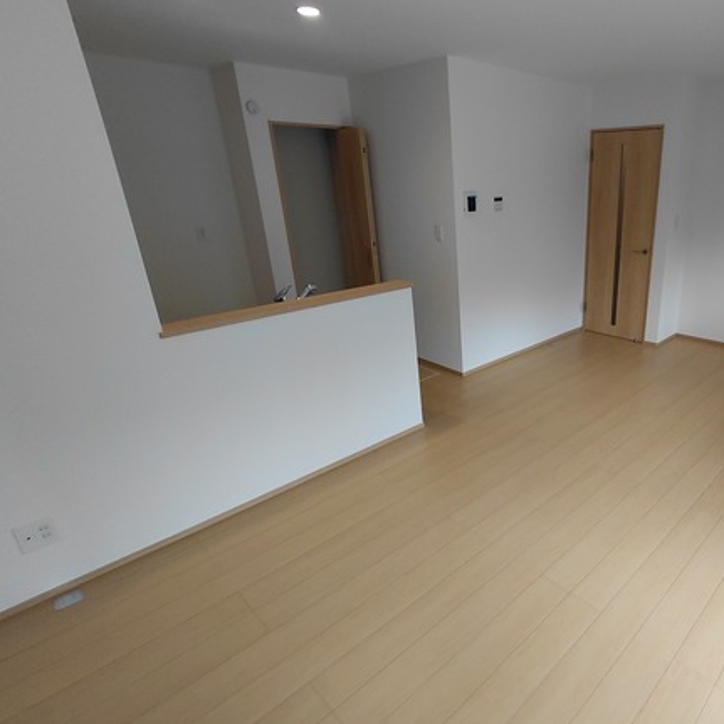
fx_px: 497
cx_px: 524
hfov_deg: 68.4
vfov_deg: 72.1
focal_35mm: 21
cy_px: 370
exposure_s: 1/100
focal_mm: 1.64
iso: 64
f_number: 2.2
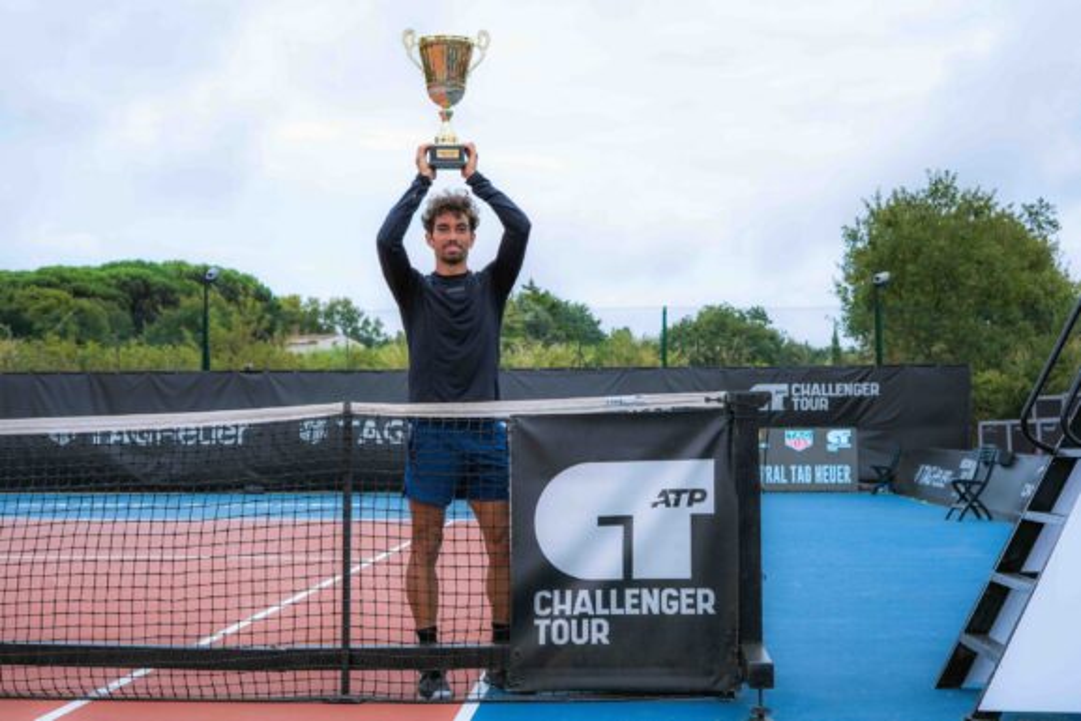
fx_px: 1502
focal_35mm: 50
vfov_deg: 27.0
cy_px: 360
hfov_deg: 39.6
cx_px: 540
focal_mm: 50
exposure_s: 1/500
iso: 100
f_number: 5.6
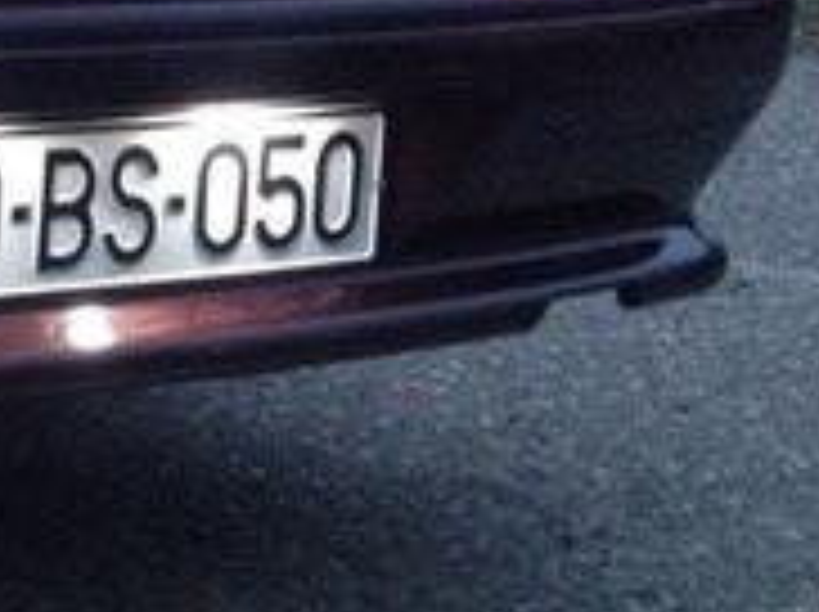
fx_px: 3001
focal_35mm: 127
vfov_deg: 11.3
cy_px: -182
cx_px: -490
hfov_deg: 14.3
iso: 200
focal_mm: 4.28
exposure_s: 1/20
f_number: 2.4
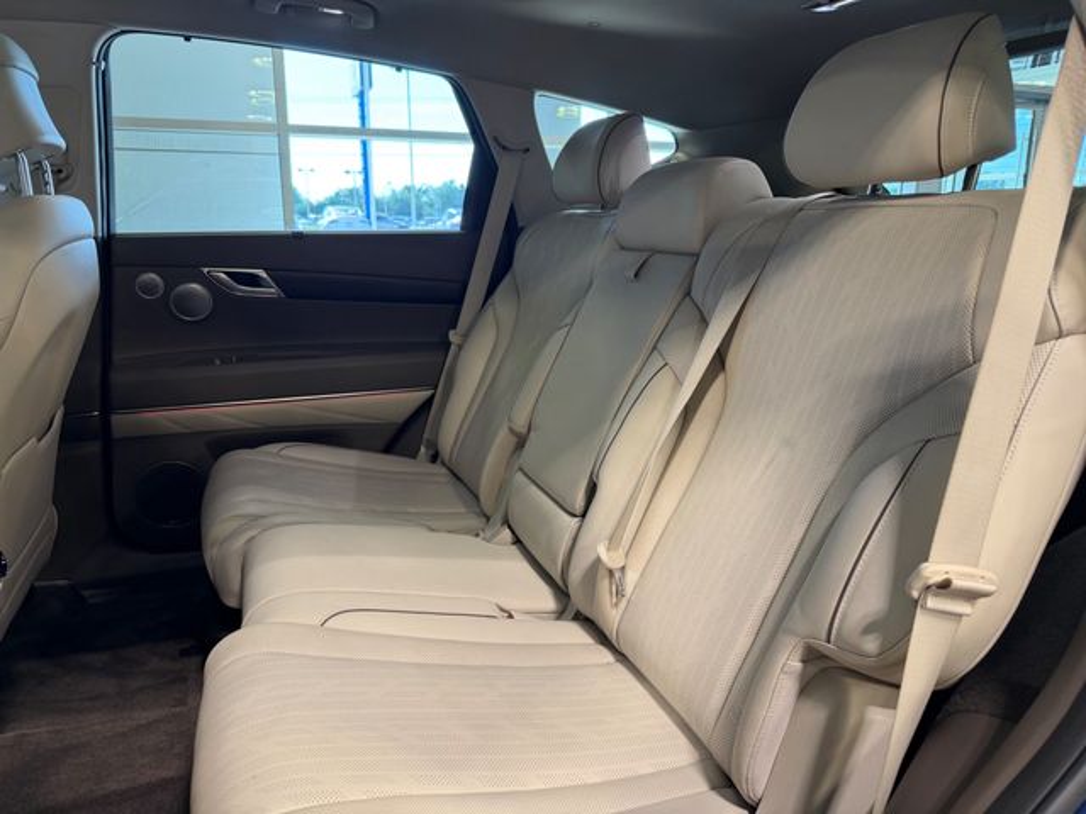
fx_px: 753
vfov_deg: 56.8
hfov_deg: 71.6
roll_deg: +0.0
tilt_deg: -13.3
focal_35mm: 24
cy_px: 407
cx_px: 543
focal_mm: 6.76
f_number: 1.78
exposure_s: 1/60
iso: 160
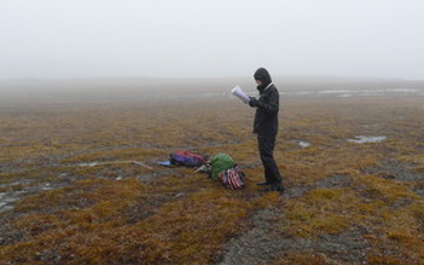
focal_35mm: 34
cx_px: 226
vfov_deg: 37.2
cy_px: 115
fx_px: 393
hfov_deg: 56.7
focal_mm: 4.6
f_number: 4
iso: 100
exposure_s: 1/125
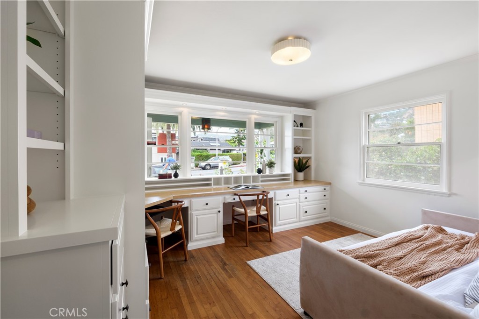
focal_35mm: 15
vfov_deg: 77.3
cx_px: 240
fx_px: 200
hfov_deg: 100.4
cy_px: 160
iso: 400
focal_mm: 10
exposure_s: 1/13
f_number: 8
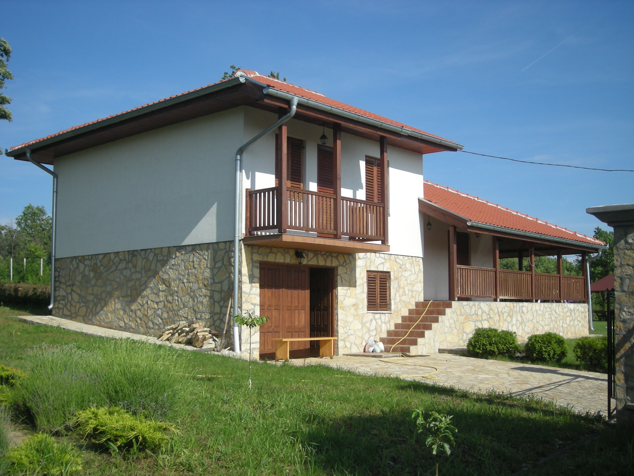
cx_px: 317
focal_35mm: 44
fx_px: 806
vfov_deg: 32.9
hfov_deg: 42.9
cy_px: 238
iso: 50
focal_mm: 7.1
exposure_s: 1/250
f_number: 6.1
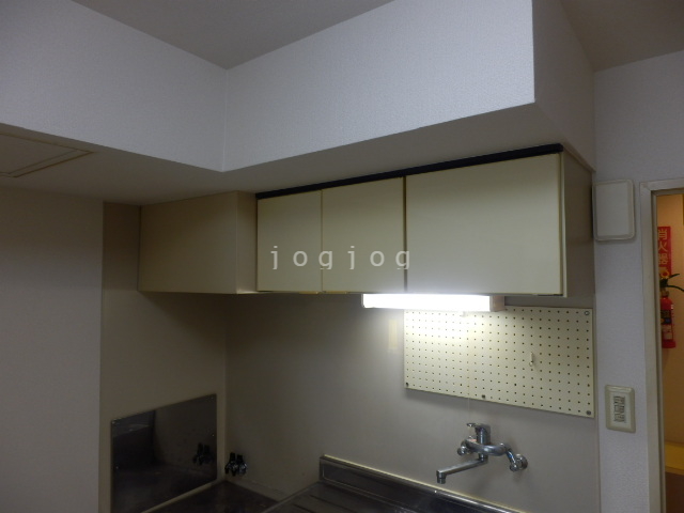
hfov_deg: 71.6
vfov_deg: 56.8
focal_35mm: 24
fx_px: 474
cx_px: 342
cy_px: 256
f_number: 3
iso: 100
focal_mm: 4.2
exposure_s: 1/30
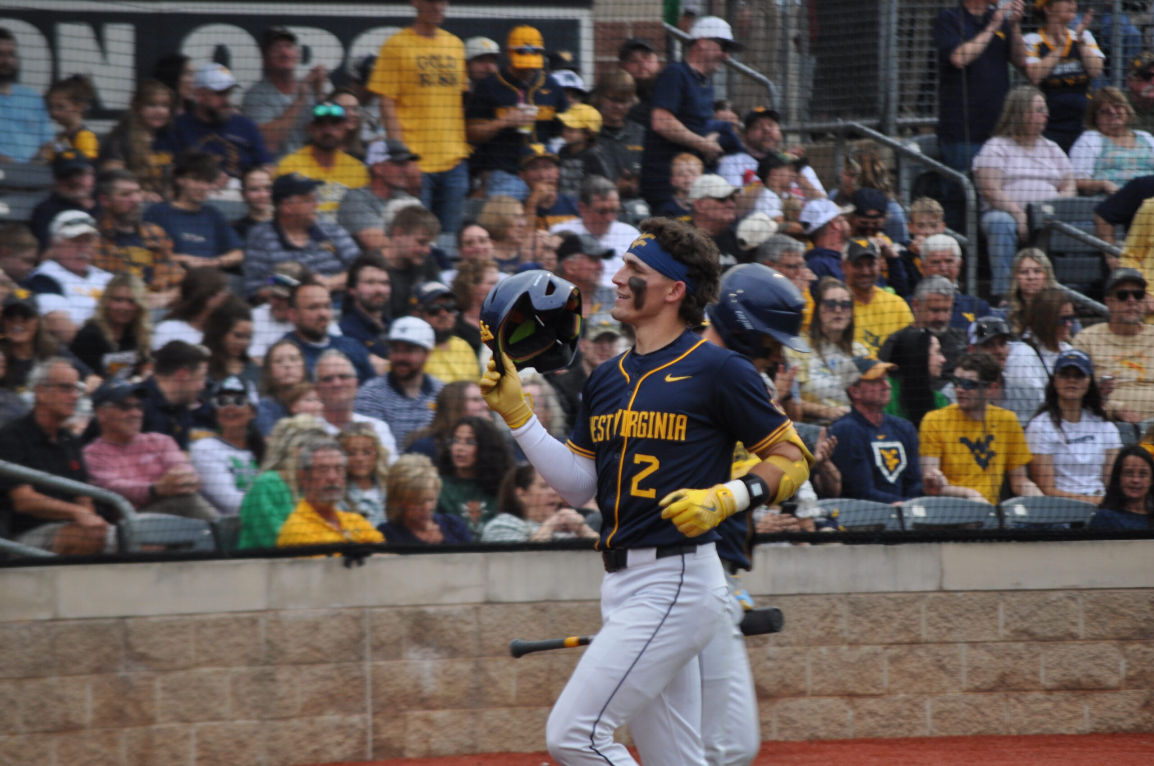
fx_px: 9604
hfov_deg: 6.9
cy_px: 383
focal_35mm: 300
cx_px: 577
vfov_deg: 4.6
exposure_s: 1/250
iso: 450
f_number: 5.6
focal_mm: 200
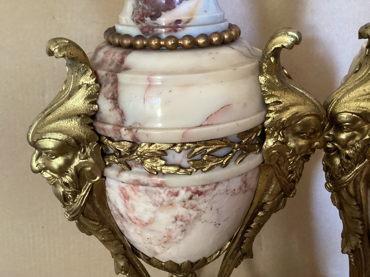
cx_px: 185
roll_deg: -1.8
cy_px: 138
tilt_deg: -22.9
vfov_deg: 45.4
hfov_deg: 58.4
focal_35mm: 31
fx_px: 331
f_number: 2.4
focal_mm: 3.3
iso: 400
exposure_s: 1/40
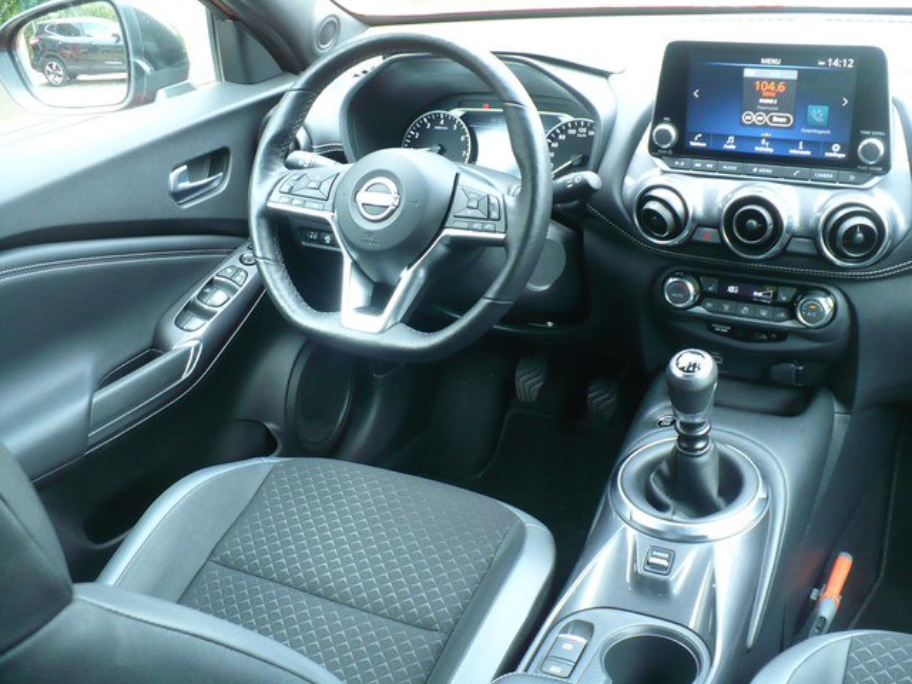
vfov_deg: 38.7
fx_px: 975
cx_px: 456
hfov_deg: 50.1
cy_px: 342
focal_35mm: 37
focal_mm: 6.1
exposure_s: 1/30
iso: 200
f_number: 2.8
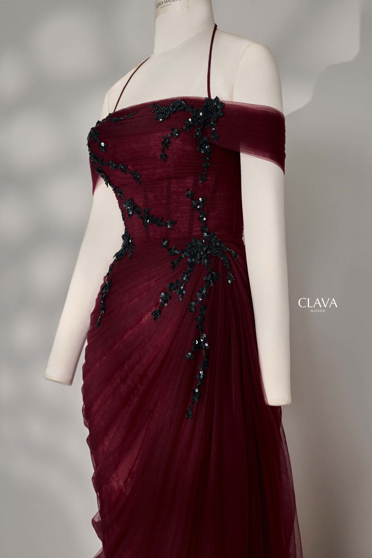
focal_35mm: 50
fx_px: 775
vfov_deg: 39.6
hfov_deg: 27.0
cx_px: 186
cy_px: 279
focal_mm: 50
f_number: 5
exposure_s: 1/125
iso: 1000
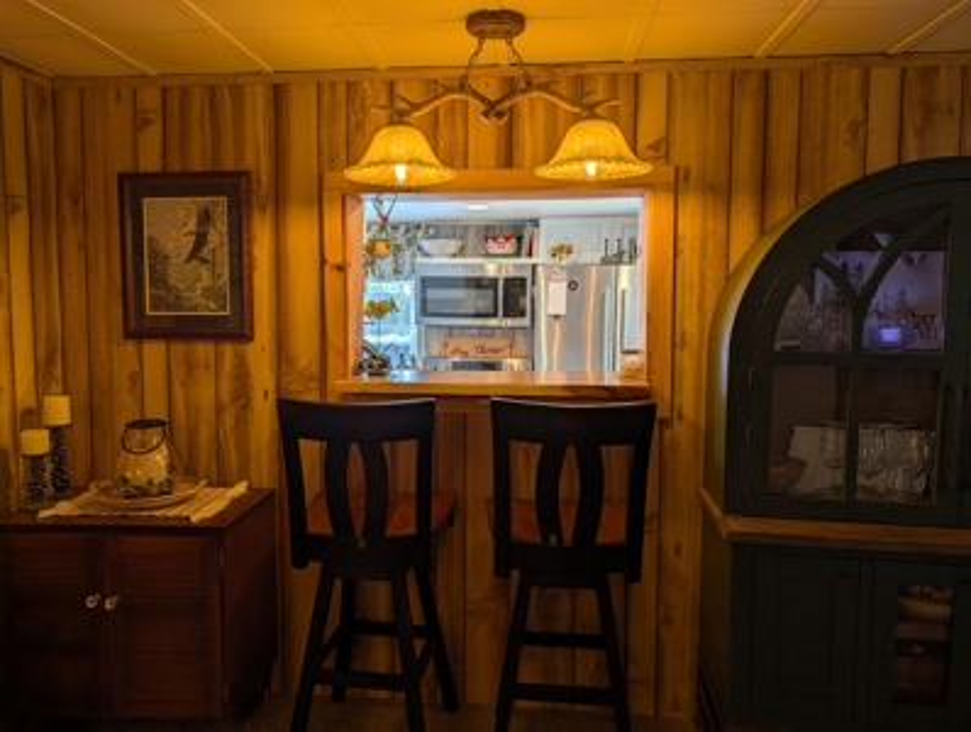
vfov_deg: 57.0
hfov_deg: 71.5
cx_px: 486
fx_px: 674
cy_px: 366
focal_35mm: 24
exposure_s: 1/162
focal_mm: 6.9
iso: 21
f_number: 1.68
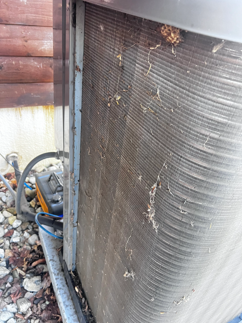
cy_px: 162
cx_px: 121
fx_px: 242
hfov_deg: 53.1
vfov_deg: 67.3
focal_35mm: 26
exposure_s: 1/60
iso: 320
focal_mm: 5.7
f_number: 1.5
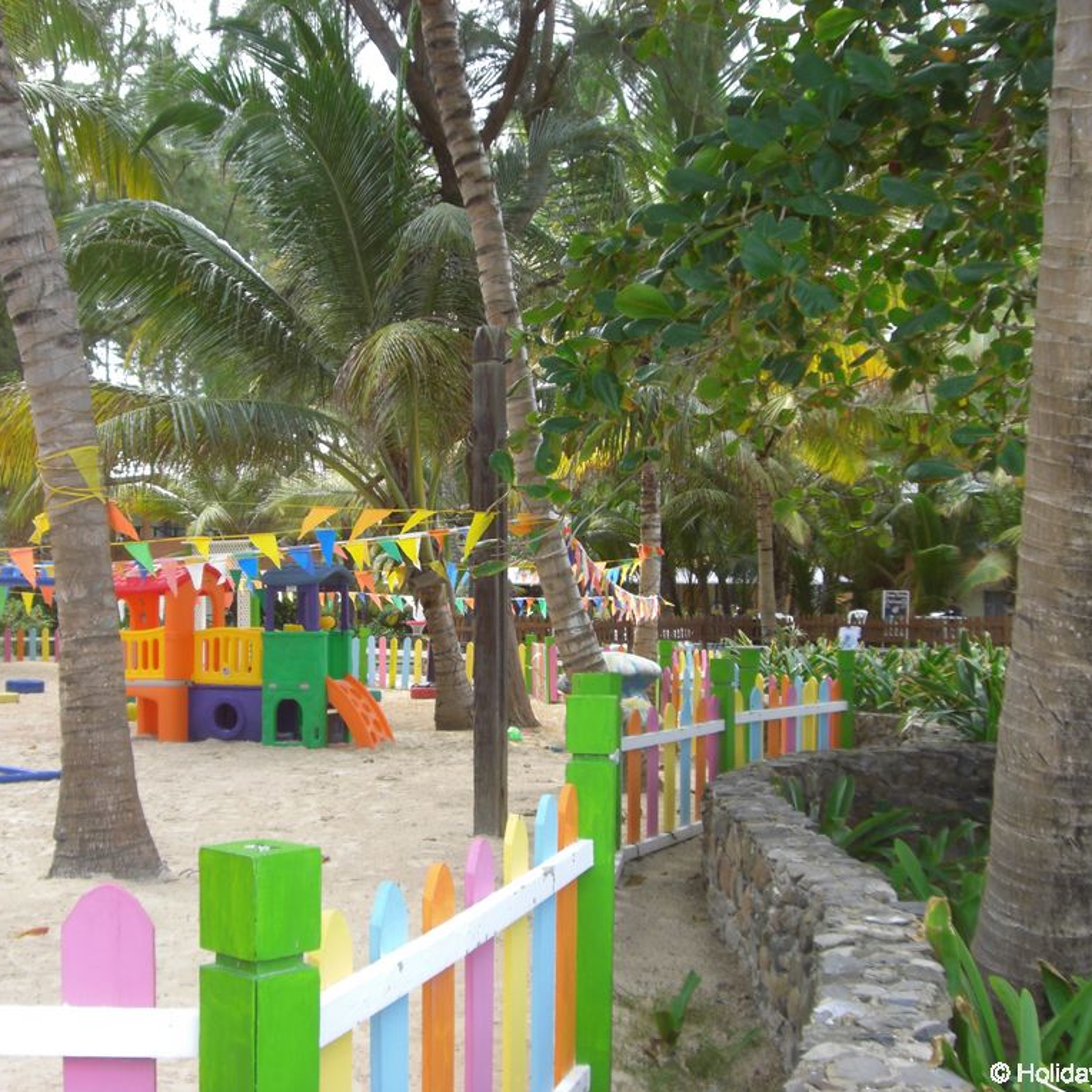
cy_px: 547
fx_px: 1606
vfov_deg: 37.6
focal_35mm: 45
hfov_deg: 37.5
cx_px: 466
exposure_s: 1/80
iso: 64
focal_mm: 6.2
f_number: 2.7
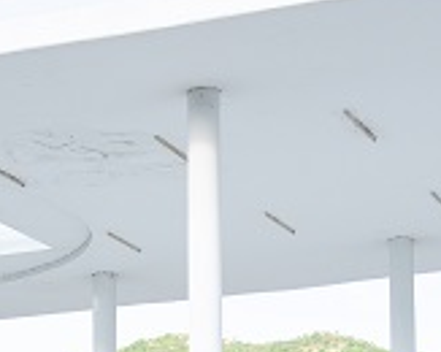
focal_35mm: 152
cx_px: 135
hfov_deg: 12.7
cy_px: 479
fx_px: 1982
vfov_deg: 9.9
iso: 320
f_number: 5
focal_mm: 44
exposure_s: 1/1600
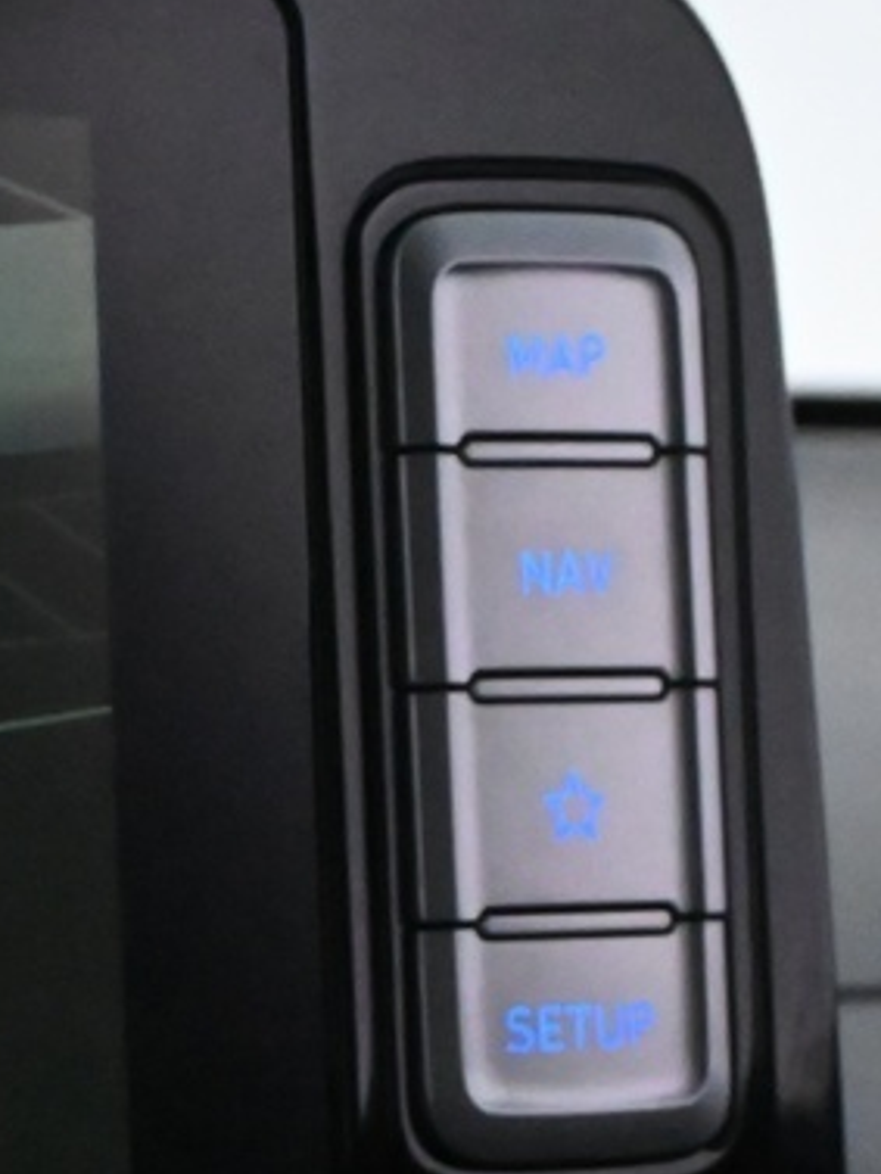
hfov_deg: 9.8
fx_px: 4411
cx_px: -1351
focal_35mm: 130
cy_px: 1121
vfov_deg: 14.9
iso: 6400
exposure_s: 1/100
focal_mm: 21
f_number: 5.6
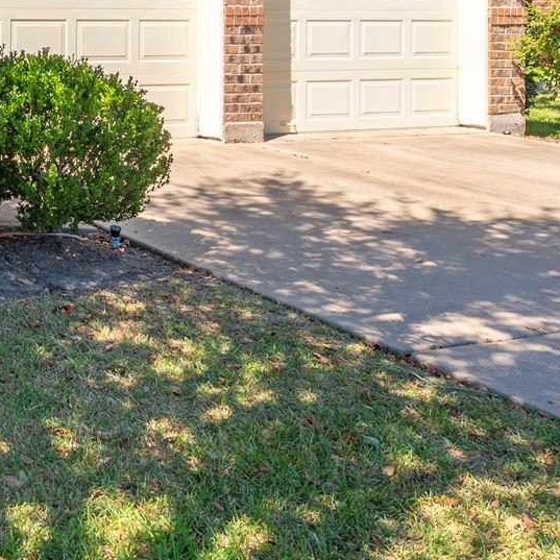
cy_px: 13
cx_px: -189
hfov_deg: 26.0
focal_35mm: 55
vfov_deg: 29.3
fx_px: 1007
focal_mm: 16
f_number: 14
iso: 125
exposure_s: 1/80
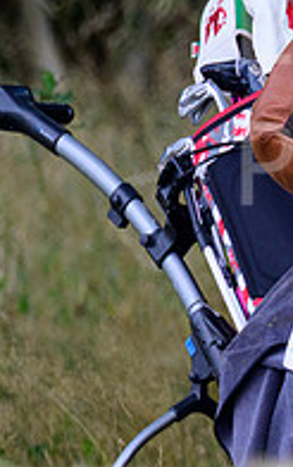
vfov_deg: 1.3
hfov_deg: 0.8
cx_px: 738
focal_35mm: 1654
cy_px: 135
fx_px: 21070
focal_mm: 400
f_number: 5.6
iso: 1600
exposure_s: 1/640
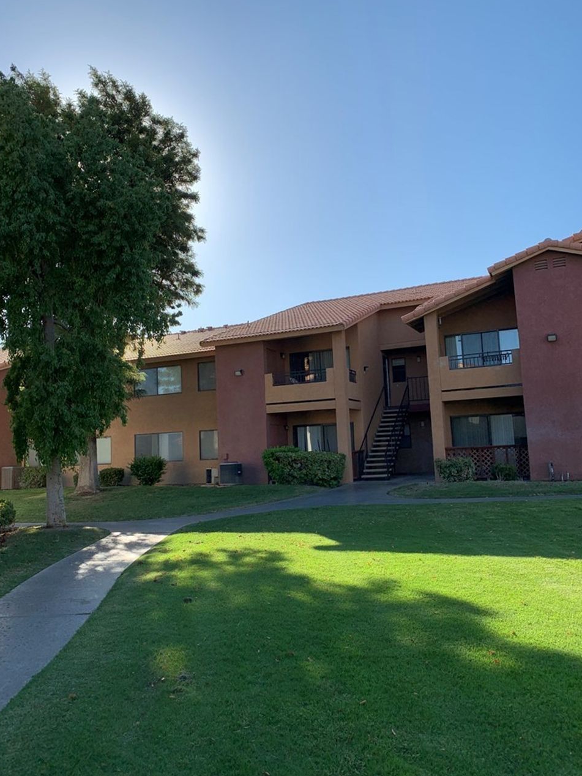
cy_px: 394
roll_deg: +1.8
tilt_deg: +6.3
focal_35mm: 28
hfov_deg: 49.7
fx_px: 628
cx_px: 280
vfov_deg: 63.4
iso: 25
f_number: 1.8
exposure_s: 1/2208
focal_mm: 4.25
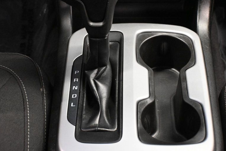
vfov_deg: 17.9
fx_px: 477
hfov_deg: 26.6
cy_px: 54
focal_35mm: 76
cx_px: 132
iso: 7200
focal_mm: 38
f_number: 5.6
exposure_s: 1/60
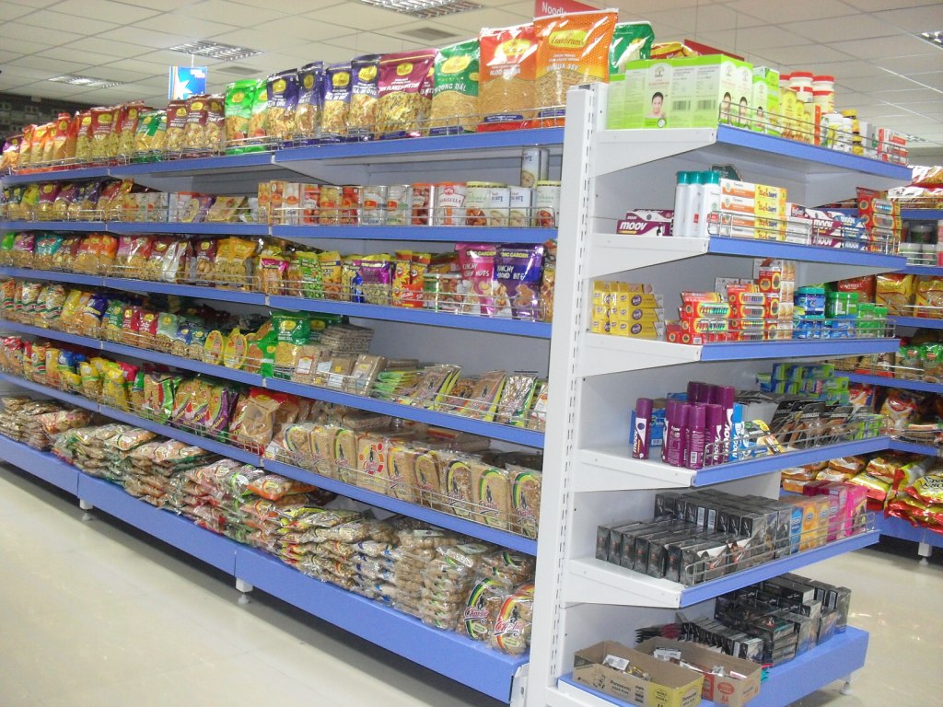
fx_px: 1035
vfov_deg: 37.7
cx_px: 472
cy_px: 354
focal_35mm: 38
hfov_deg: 49.0
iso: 200
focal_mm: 6.3
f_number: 2.8
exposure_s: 1/45
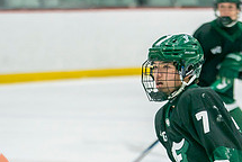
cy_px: 206
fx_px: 3554
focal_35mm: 528
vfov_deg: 2.6
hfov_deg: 3.9
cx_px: 297
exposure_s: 1/640
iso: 640
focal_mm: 142
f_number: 3.2
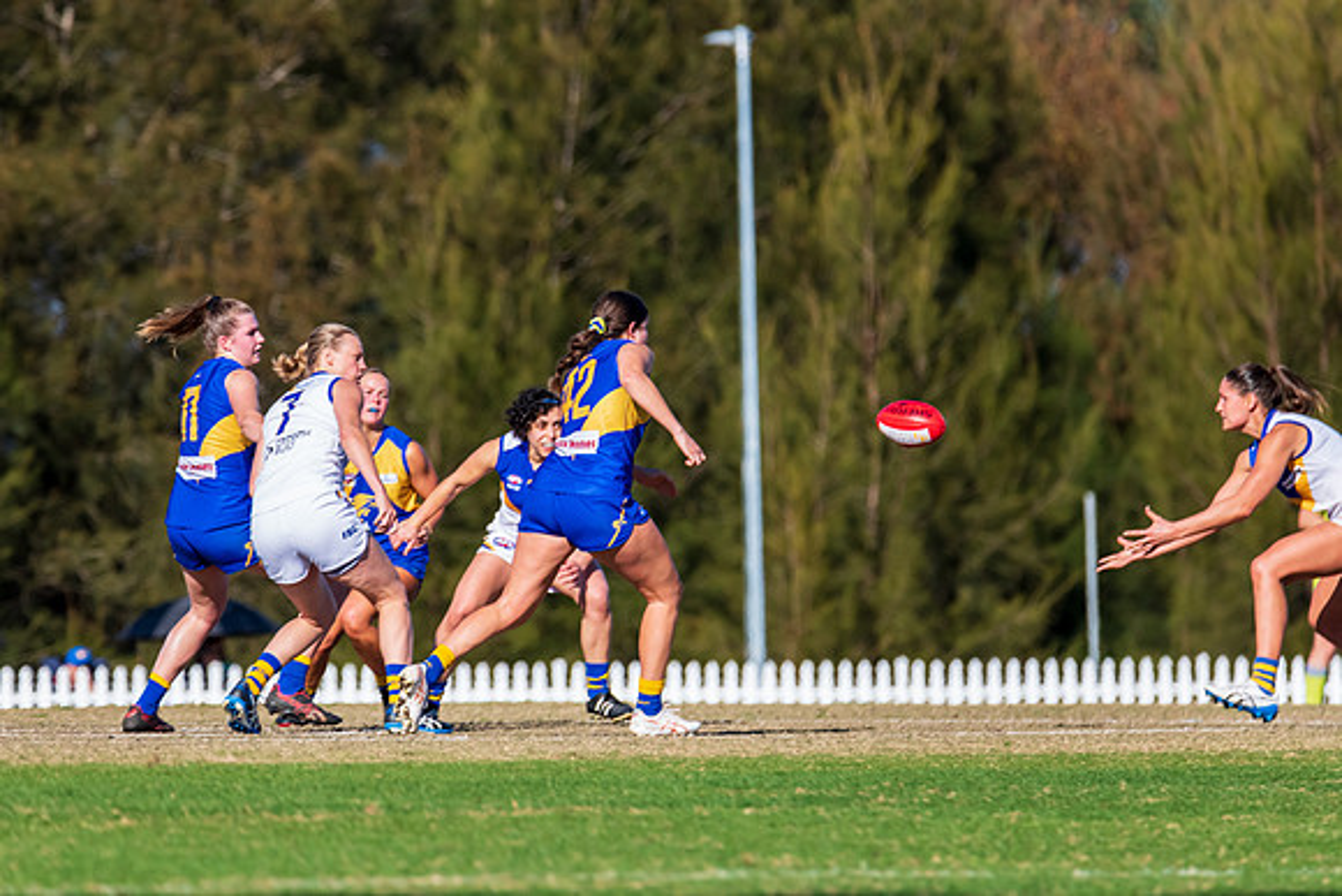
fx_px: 20599
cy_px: 401
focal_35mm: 552
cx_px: 601
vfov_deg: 2.5
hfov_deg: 3.7
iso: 800
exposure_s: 1/2000
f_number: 9
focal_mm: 500
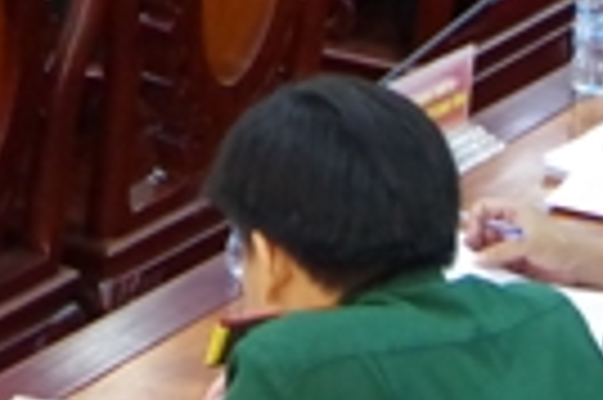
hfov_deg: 10.9
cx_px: 112
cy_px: -470
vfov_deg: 7.0
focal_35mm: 188
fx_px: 3145
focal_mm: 21
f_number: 5.6
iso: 3200
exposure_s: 1/50
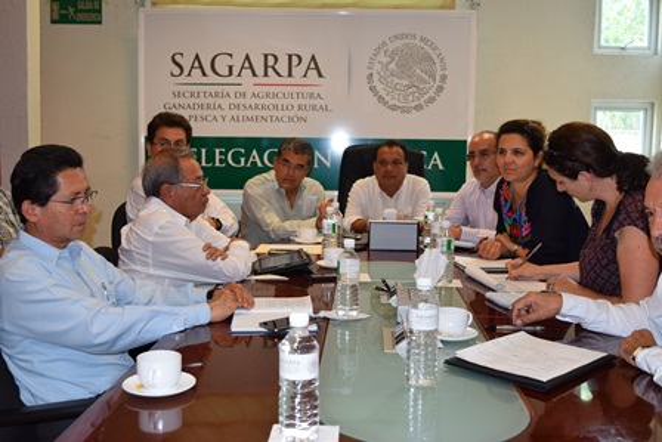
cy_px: 221
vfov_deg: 34.2
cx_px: 331
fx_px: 717
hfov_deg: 49.5
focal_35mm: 39
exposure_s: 1/100
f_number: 5
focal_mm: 26
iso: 800
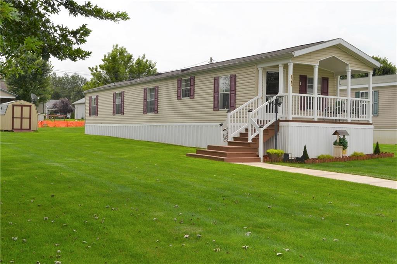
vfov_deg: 34.2
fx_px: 430
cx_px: 198
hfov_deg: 49.6
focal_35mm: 39
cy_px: 132
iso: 100
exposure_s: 1/200
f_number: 10
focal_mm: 26
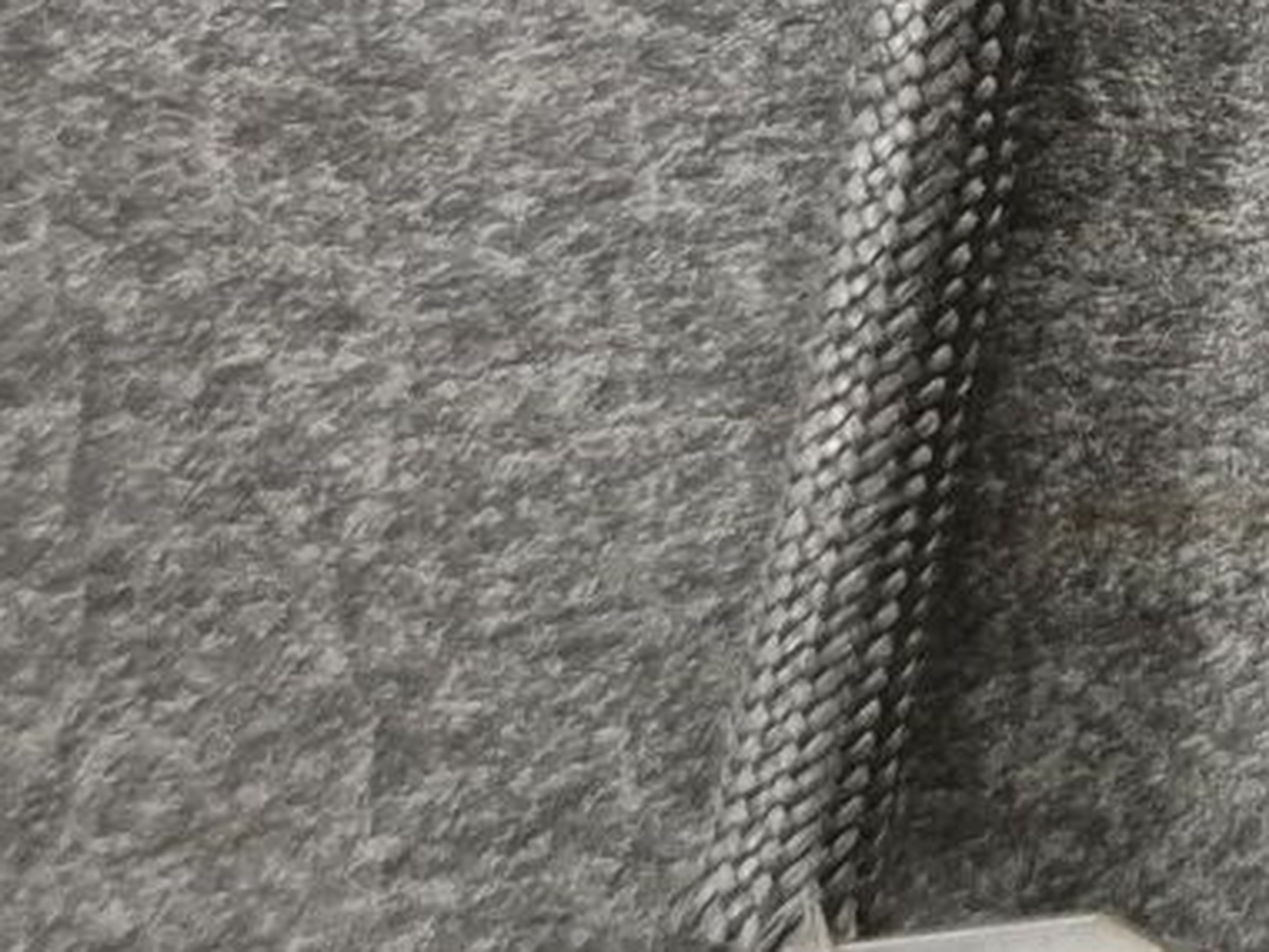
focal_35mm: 121
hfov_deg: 14.8
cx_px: 2054
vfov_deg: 11.8
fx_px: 4436
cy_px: -347
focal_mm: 5.4
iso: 2500
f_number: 1.8
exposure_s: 1/100
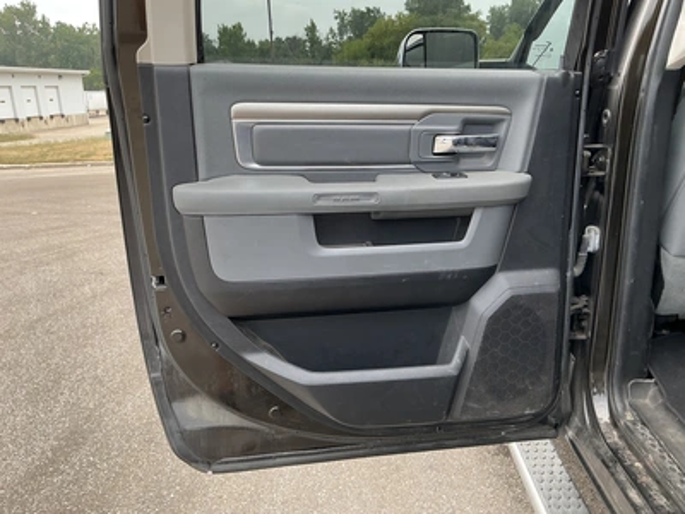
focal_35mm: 28
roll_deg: +3.8
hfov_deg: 63.4
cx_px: 342
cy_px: 257
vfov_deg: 49.7
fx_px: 554
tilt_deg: -14.5
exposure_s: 1/238
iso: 20
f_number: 1.8
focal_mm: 3
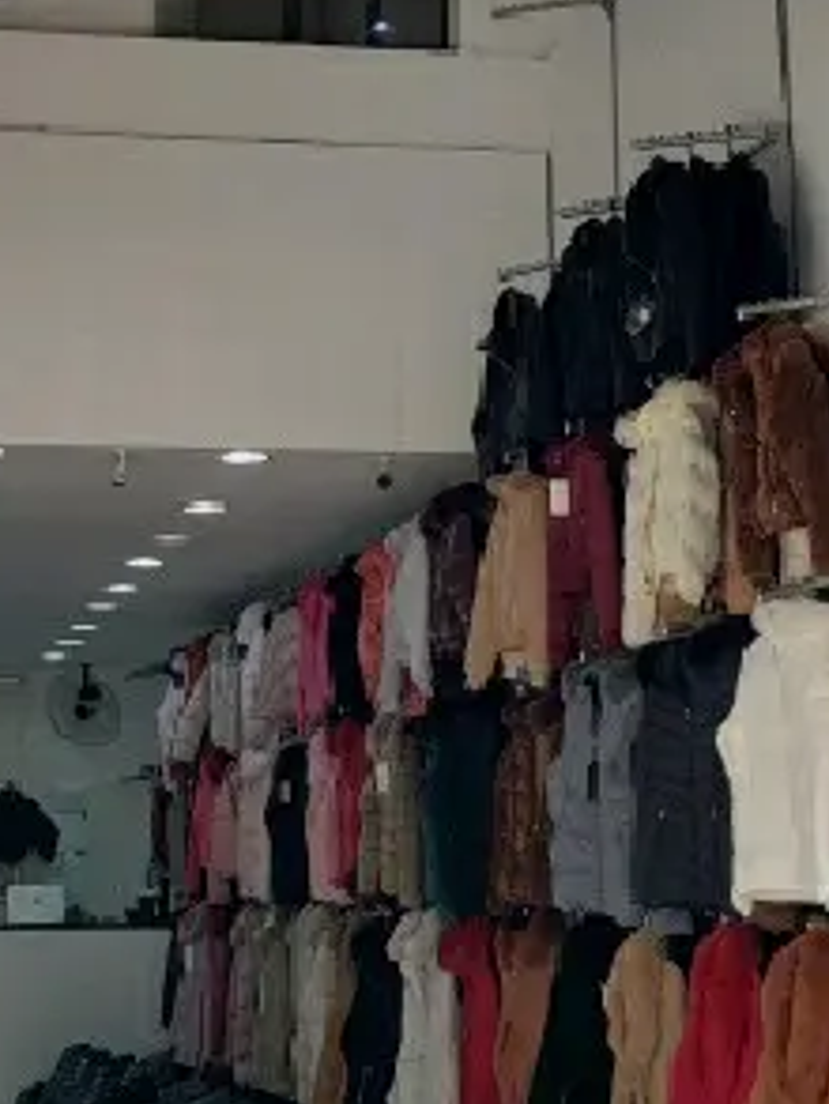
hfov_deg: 20.7
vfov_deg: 26.9
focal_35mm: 71
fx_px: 2265
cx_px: 275
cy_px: 222
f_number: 2.4
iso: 50
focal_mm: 4.3
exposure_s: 1/526
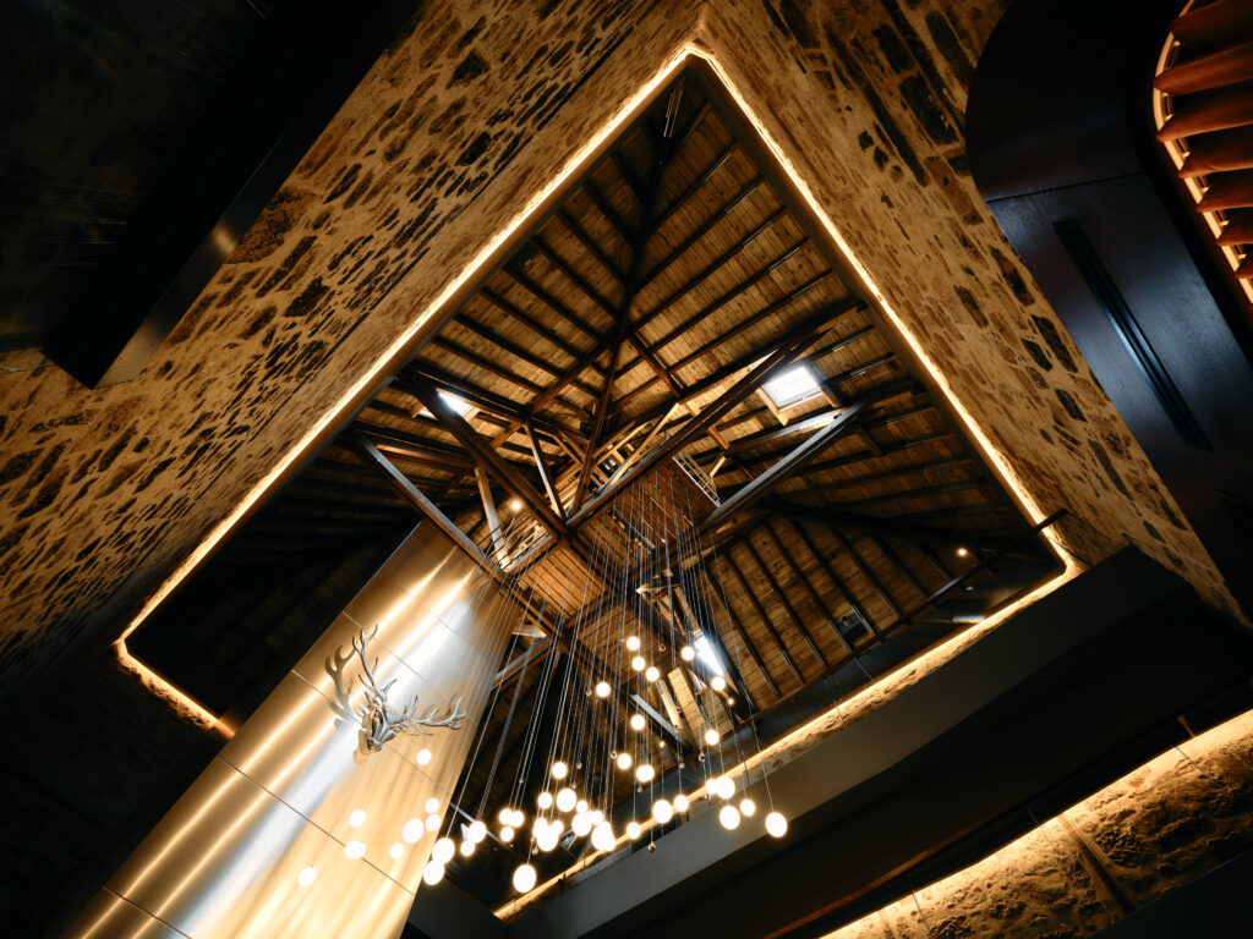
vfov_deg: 78.1
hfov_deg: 94.5
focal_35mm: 16
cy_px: 470
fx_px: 579
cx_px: 626
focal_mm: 20
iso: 200
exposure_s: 1/1.59
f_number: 5.6
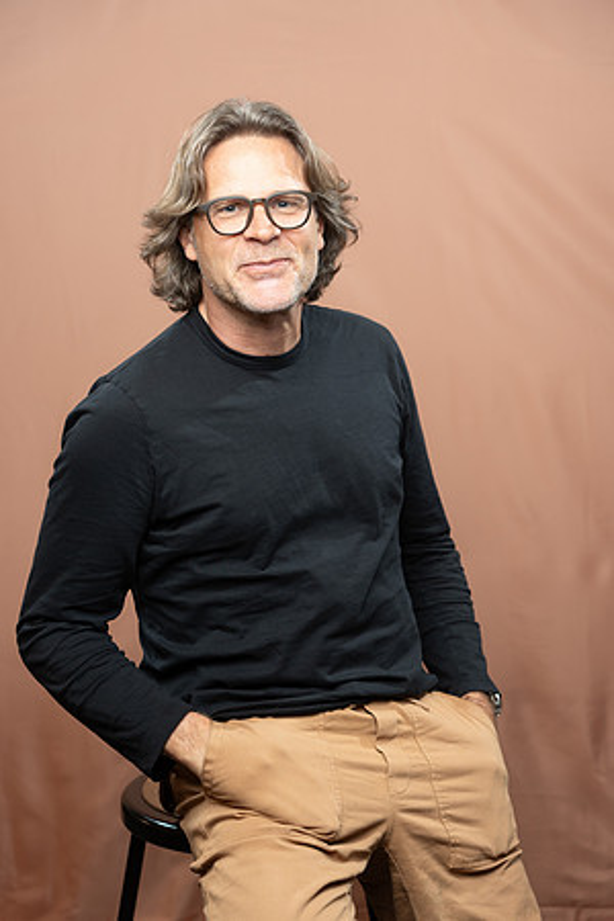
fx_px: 1765
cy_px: 460
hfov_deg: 19.7
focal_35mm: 69
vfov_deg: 29.2
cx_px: 307
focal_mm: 69
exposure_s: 1/160
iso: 320
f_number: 4
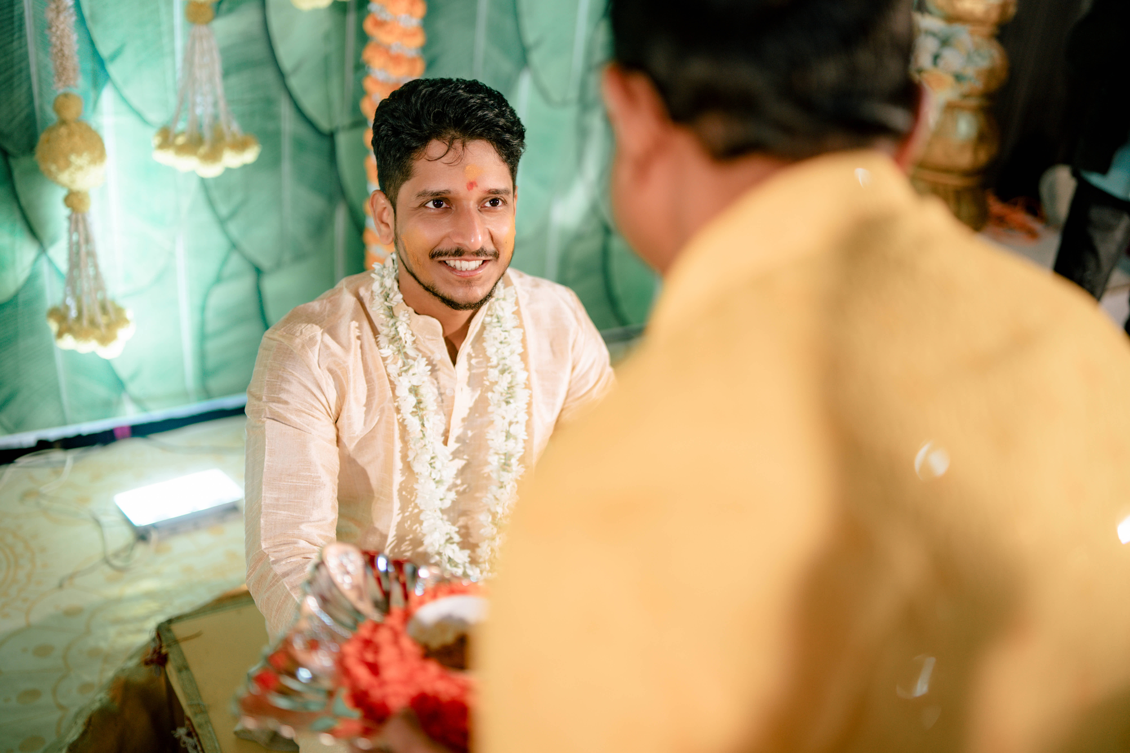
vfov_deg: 37.9
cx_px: 565
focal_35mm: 35
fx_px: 1099
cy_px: 376
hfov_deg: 54.4
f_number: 1.4
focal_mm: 35
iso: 400
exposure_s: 1/320
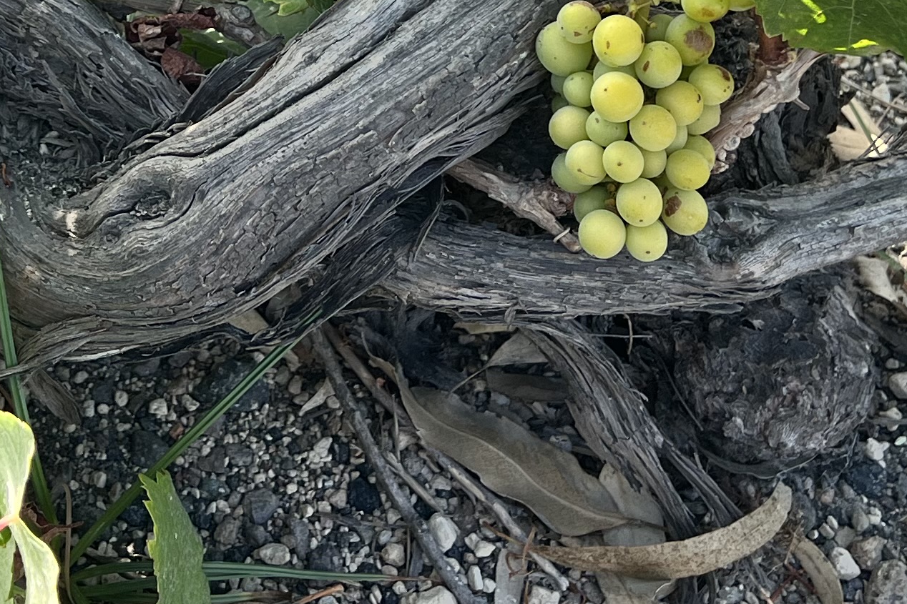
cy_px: -132
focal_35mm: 86
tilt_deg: -42.2
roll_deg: +5.1
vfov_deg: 15.3
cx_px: 189
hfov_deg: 23.3
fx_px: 2166
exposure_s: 1/558
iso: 50
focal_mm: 5.7
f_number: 1.5
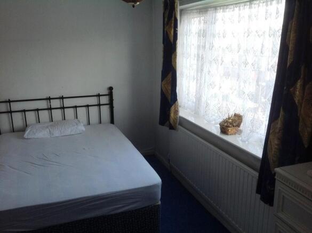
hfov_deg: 52.7
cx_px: 156
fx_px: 315
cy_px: 116
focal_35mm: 35
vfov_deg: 40.6
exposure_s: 1/120
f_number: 2.4
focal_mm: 4.28
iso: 64
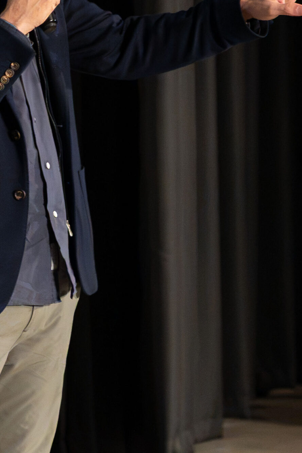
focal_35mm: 313
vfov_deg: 6.5
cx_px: -235
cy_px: -141
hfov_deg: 4.3
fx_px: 3939
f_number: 2.8
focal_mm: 70
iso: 4000
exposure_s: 1/125
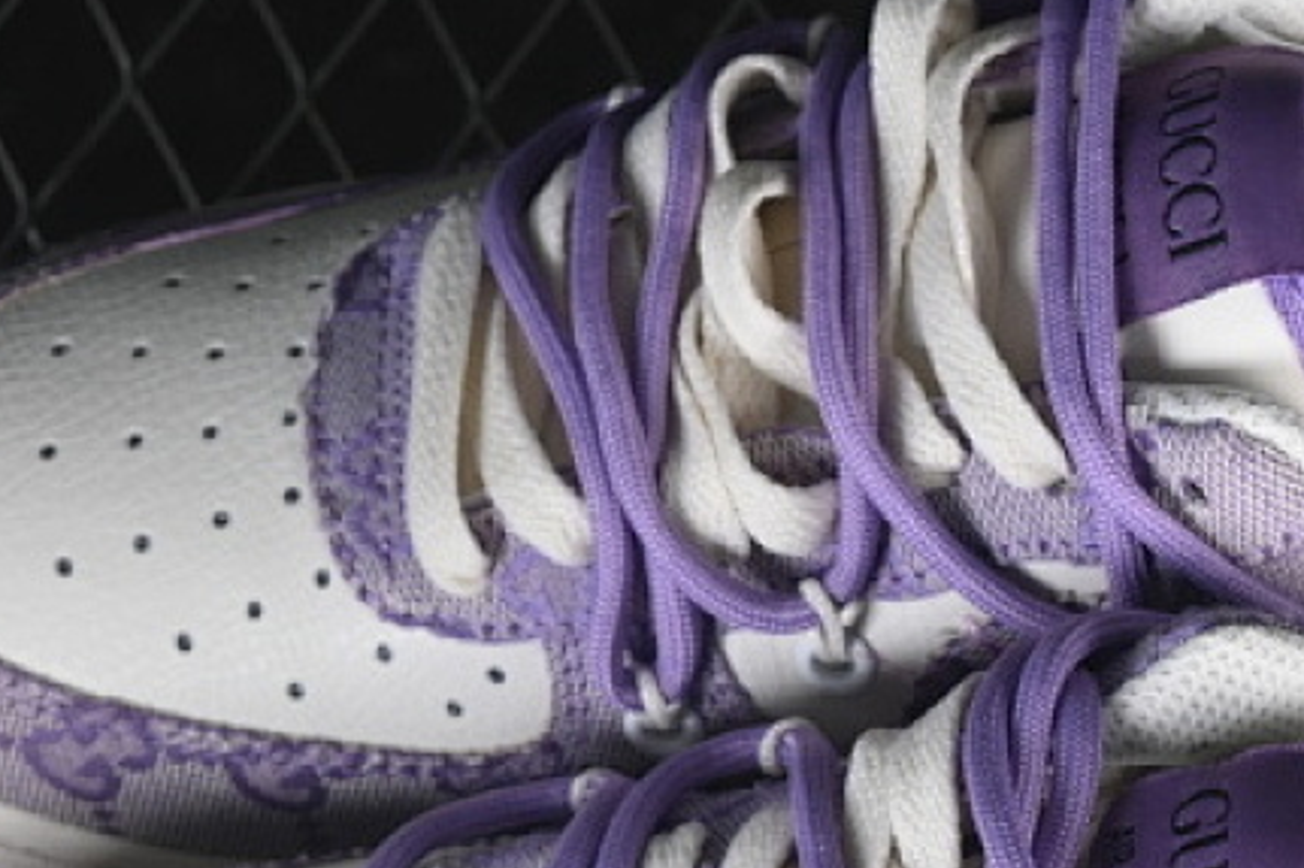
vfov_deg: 7.3
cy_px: 922
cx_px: 914
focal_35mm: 188
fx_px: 6807
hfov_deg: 10.9
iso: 160
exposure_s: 1/80
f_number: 7.1
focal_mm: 50
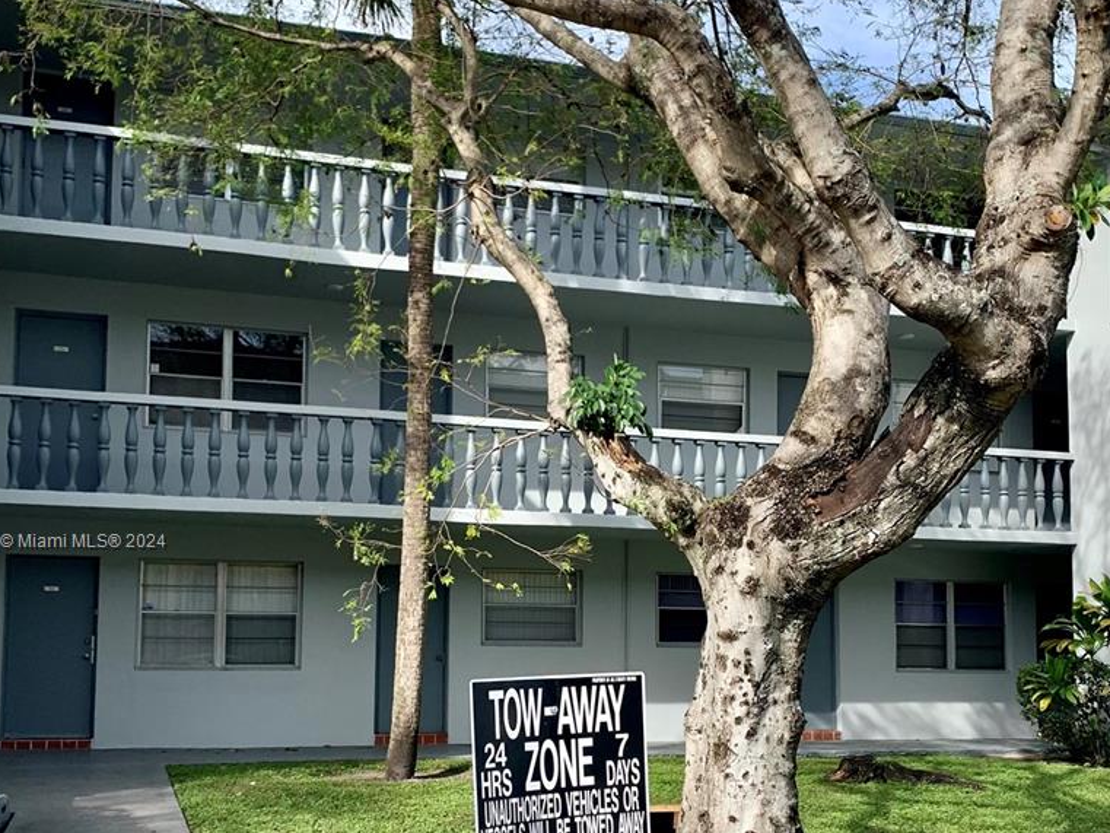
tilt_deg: +6.1
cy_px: 543
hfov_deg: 45.8
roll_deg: -1.3
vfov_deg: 34.9
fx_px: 1315
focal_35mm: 41
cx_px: 556
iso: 25
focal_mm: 4.25
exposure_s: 1/1001
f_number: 1.8
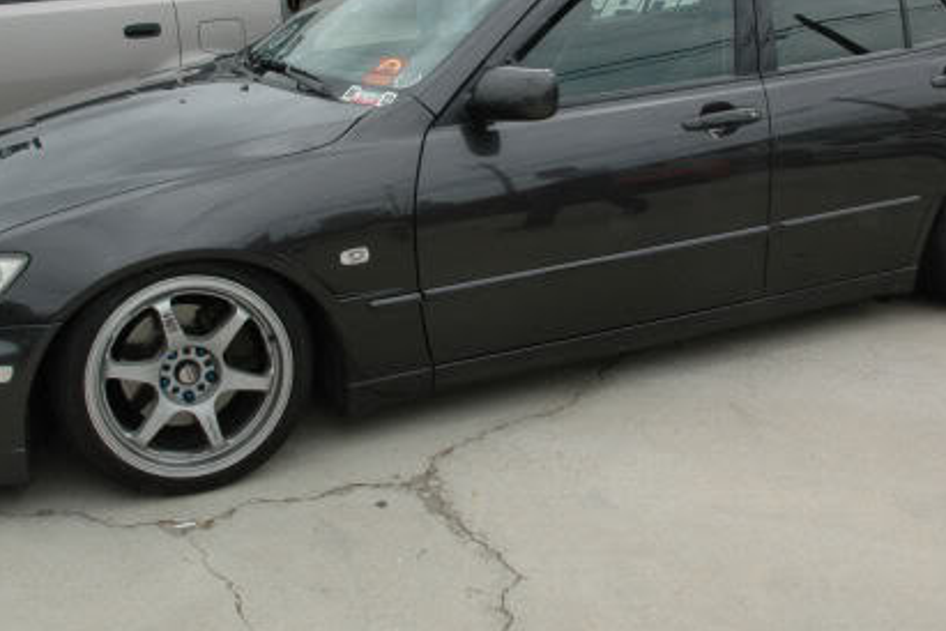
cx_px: 472
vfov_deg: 31.5
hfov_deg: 46.4
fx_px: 1104
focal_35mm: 42
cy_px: 189
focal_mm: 18
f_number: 22
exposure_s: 1/50
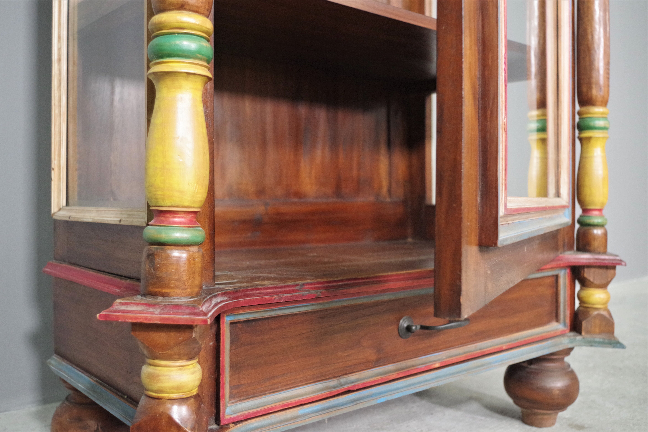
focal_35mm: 34
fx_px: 612
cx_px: 324
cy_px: 216
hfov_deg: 55.8
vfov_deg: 38.9
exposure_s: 1/60
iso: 3200
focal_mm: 23.13
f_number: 4
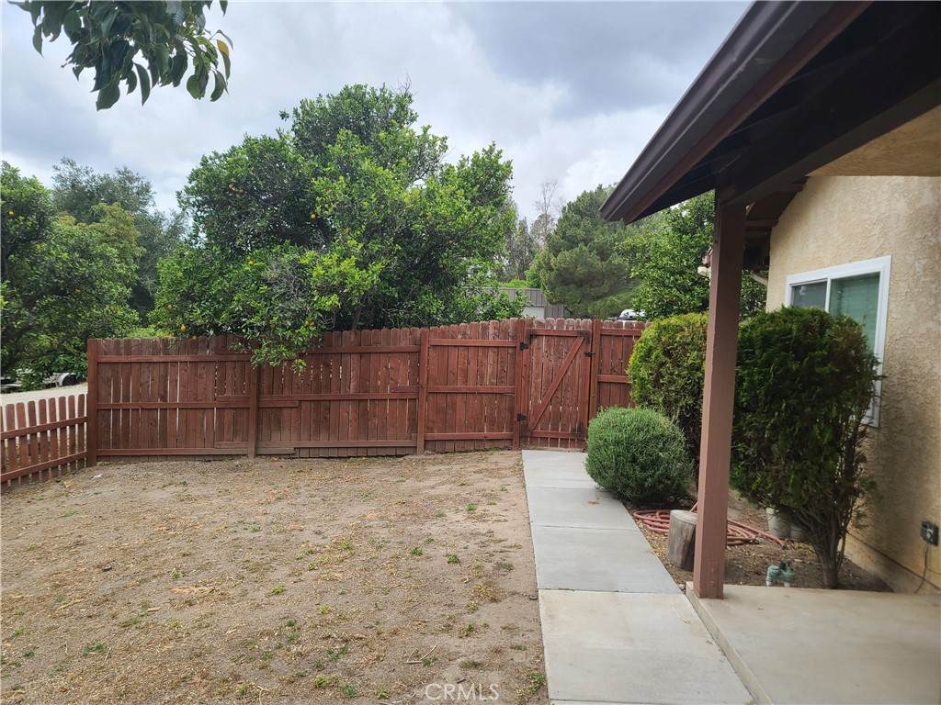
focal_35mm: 25
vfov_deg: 54.9
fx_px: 680
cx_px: 470
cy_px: 352
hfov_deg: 69.4
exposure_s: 1/443
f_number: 1.8
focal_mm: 7
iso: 16
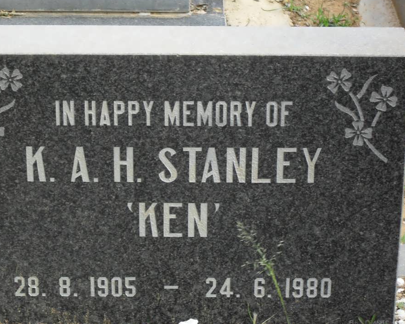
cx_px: 180
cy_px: 177
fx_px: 1666
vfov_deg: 11.1
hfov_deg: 13.9
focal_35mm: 139
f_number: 5.8
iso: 100
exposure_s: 1/60
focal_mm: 18.9
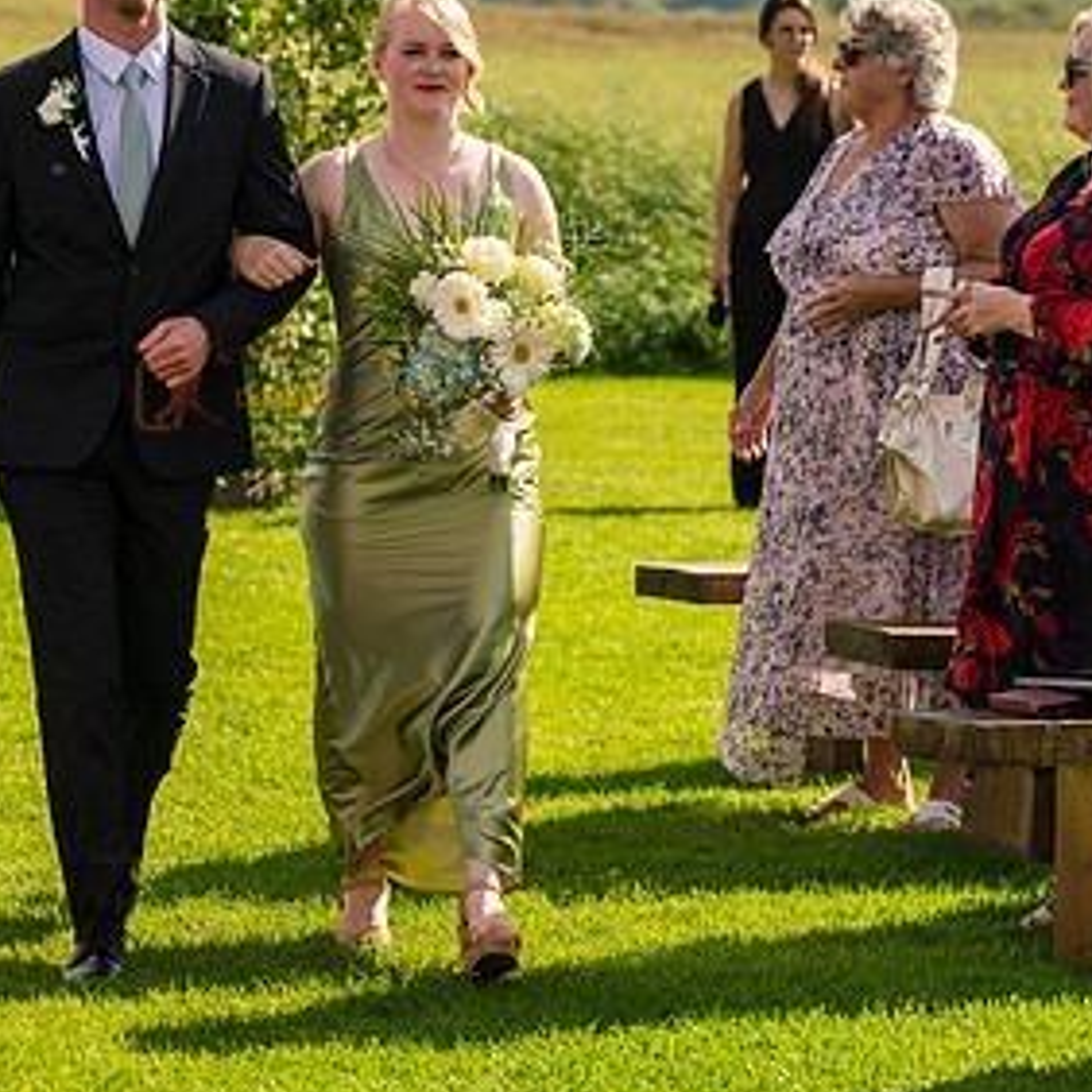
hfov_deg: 9.5
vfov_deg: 9.6
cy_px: 405
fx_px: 6531
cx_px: 302
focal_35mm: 183
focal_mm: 98
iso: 400
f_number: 4.5
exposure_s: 1/2000
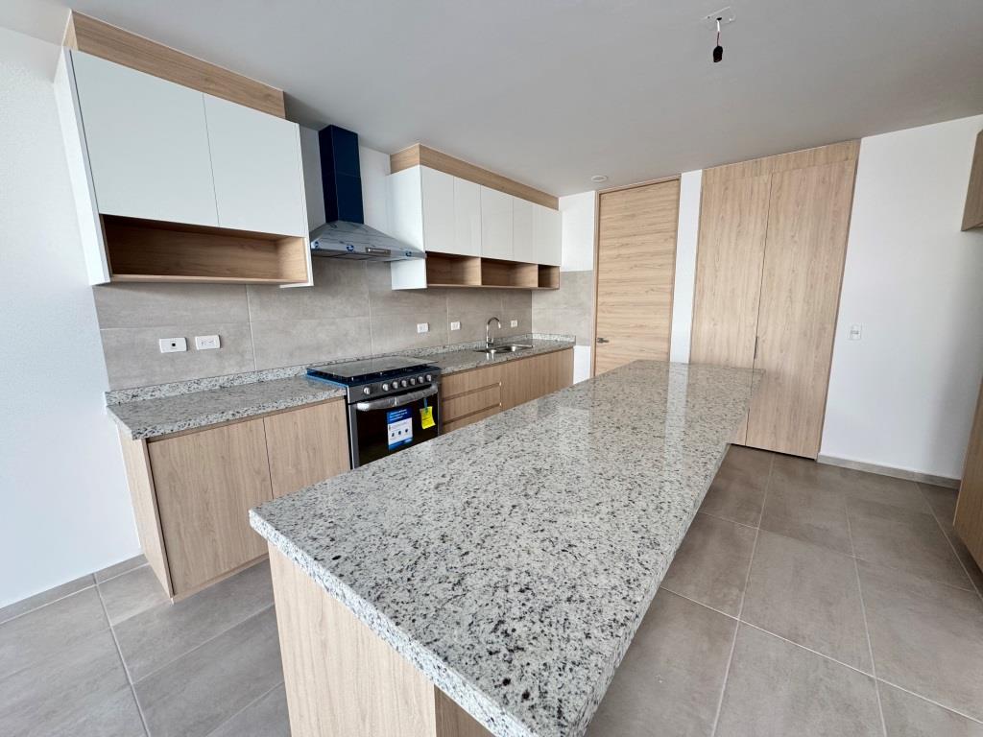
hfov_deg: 102.1
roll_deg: +1.7
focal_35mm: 14
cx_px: 492
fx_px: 398
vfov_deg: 85.7
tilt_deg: -10.1
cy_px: 368
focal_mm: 2.22
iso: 200
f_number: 2.2
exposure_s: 1/99
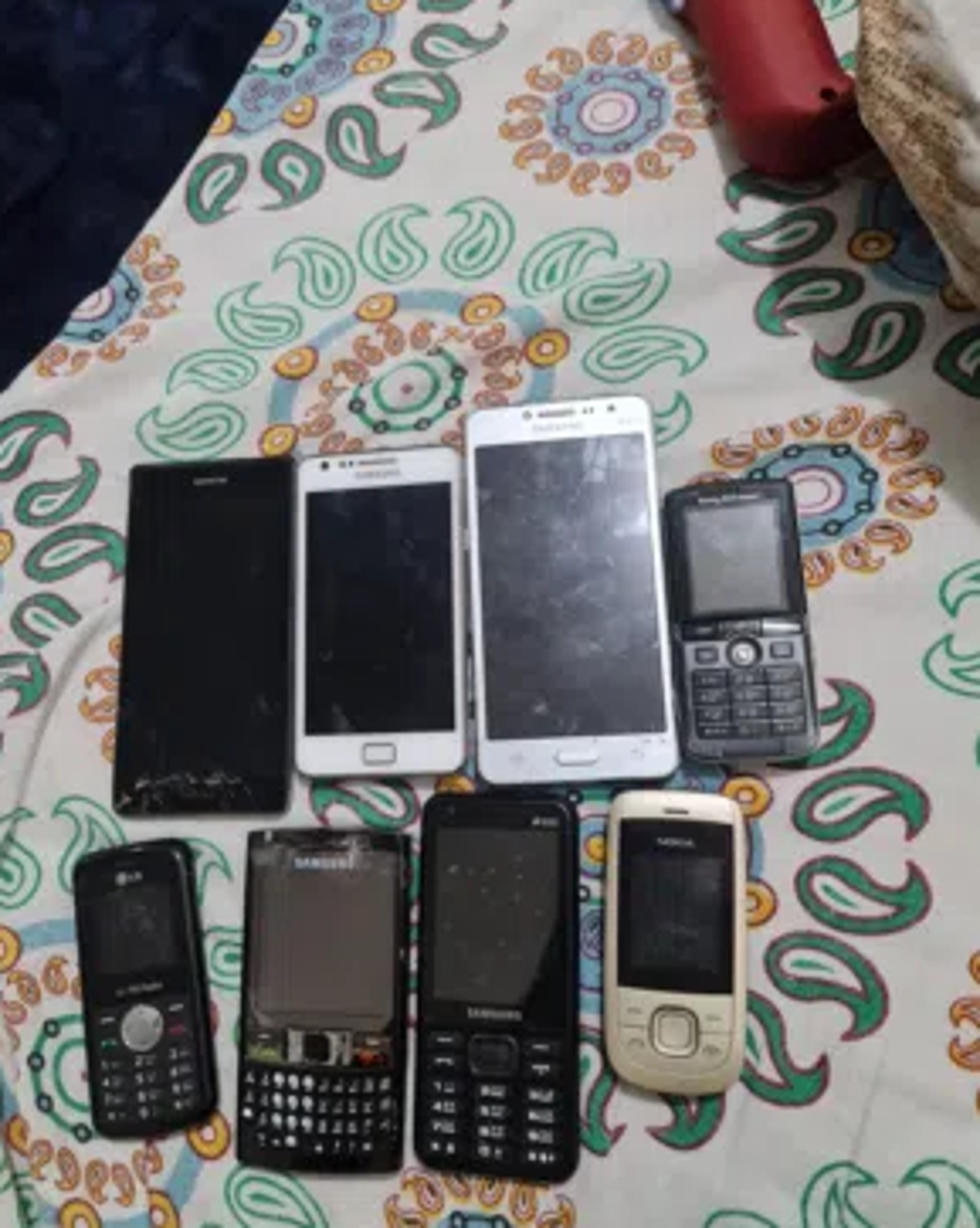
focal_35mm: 27
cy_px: 607
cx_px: 475
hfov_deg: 53.1
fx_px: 980
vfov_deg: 64.1
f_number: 1.8
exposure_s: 1/50
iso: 500
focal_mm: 7
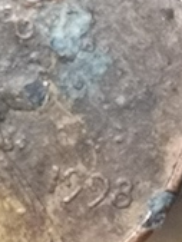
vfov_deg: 5.3
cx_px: -35
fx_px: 2605
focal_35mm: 372
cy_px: 94
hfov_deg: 4.0
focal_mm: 5.58
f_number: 1.8
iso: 500
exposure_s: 1/25
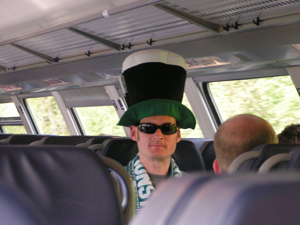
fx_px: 1421
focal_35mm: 164
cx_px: 150
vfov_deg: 9.1
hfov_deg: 12.0
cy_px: 112
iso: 200
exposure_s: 1/80
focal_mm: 25.1
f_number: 3.5
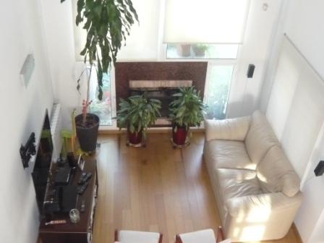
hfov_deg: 47.9
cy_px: 122
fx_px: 365
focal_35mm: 39
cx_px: 162
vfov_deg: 36.8
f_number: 2.8
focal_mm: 4.6
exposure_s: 1/30
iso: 500
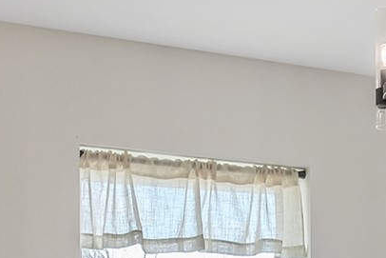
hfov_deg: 18.7
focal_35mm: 107
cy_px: 420
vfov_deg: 12.1
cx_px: 353
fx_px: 1148
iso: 800
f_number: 8
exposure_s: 1/13
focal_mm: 20
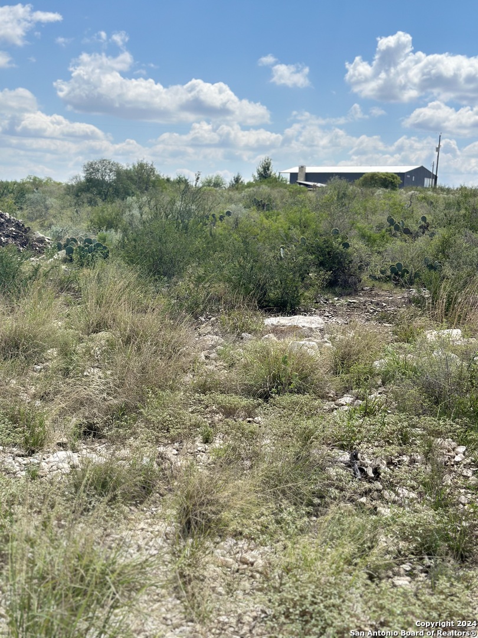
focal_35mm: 48
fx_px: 884
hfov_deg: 30.3
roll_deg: -2.6
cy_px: 319
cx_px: 239
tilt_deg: -6.9
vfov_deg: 39.7
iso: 80
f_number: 1.78
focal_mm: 6.86
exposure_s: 1/7092
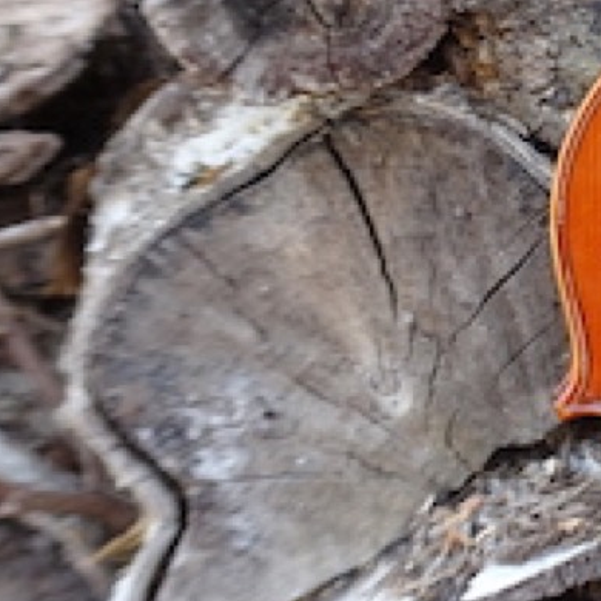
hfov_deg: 18.3
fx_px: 1709
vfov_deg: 19.7
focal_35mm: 87
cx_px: 817
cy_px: 120
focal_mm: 4.1
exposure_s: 1/50
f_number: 3.5
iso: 80
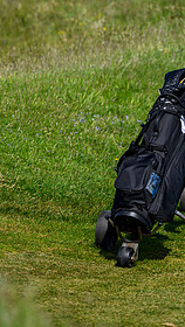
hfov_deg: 1.4
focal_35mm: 868
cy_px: 109
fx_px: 7551
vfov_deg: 2.5
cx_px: 316
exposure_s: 1/5000
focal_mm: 400
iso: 500
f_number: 5
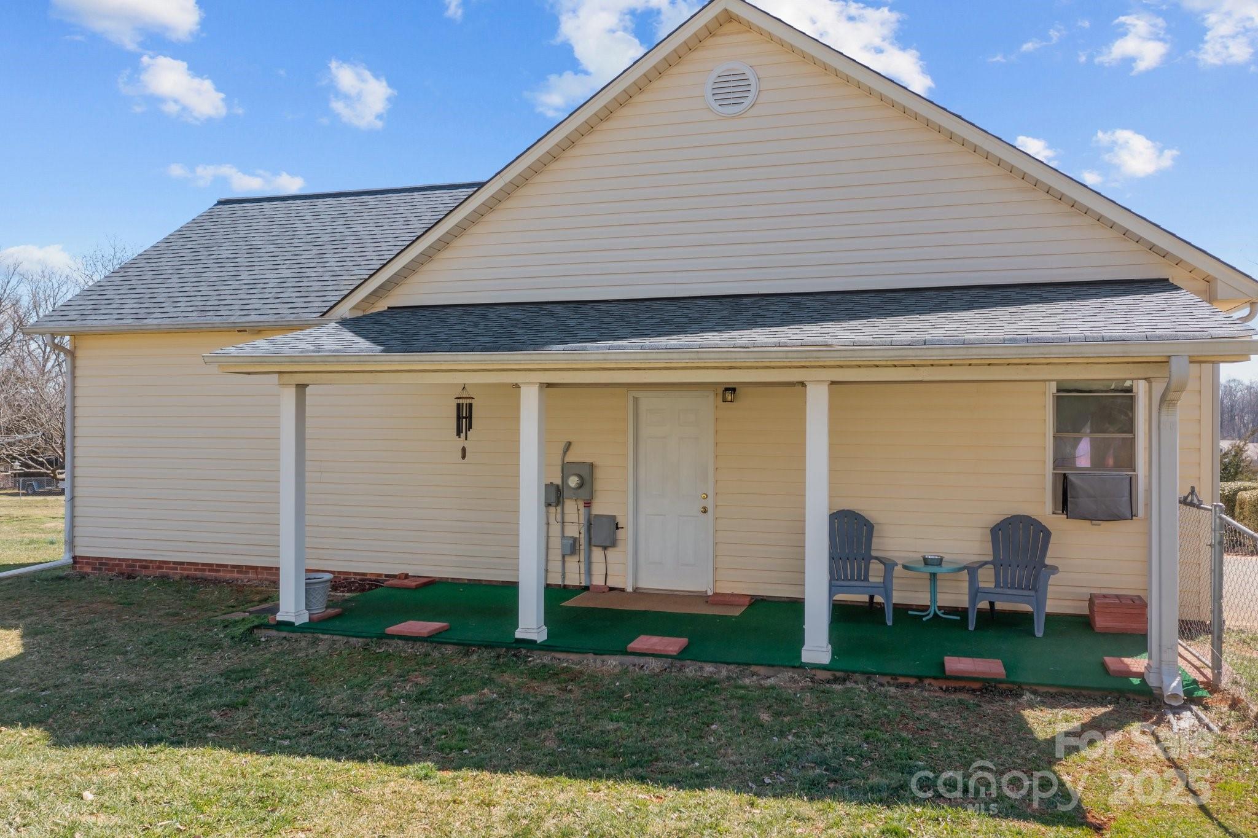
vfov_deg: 46.4
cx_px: 629
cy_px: 419
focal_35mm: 28
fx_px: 978
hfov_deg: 65.5
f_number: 5
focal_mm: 10.26
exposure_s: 1/240
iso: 100
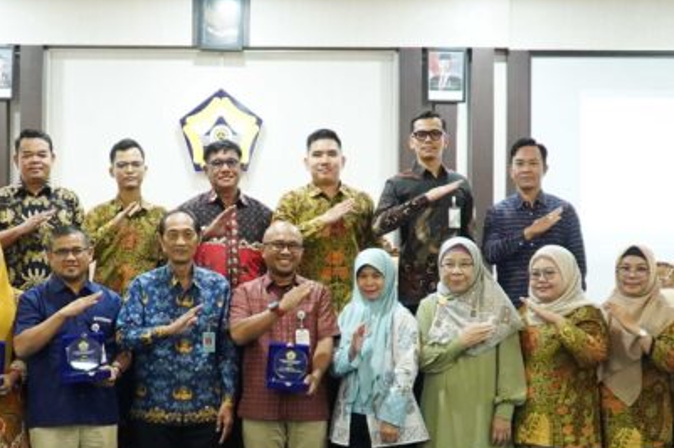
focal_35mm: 69
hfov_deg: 29.2
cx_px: 264
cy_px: 289
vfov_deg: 19.7
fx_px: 1291
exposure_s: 1/50
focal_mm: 18
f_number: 4
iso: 3200
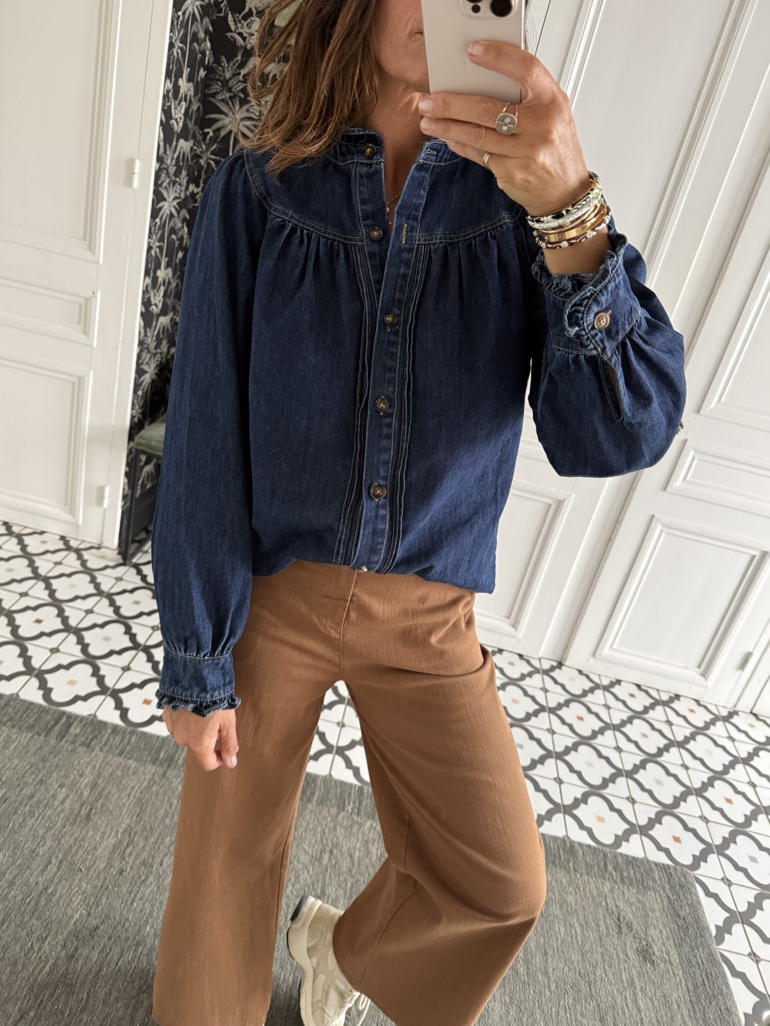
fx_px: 742
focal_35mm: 25
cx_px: 381
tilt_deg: -43.6
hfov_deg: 54.9
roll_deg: -14.4
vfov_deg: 69.4
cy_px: 496
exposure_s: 1/60
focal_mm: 6.76
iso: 400
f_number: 1.78
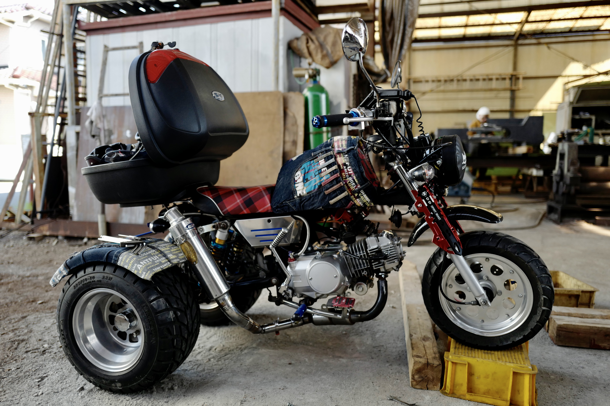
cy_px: 203
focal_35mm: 28
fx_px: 474
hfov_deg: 65.5
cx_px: 305
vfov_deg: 46.4
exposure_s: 1/1000
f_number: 2
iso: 640
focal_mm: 28
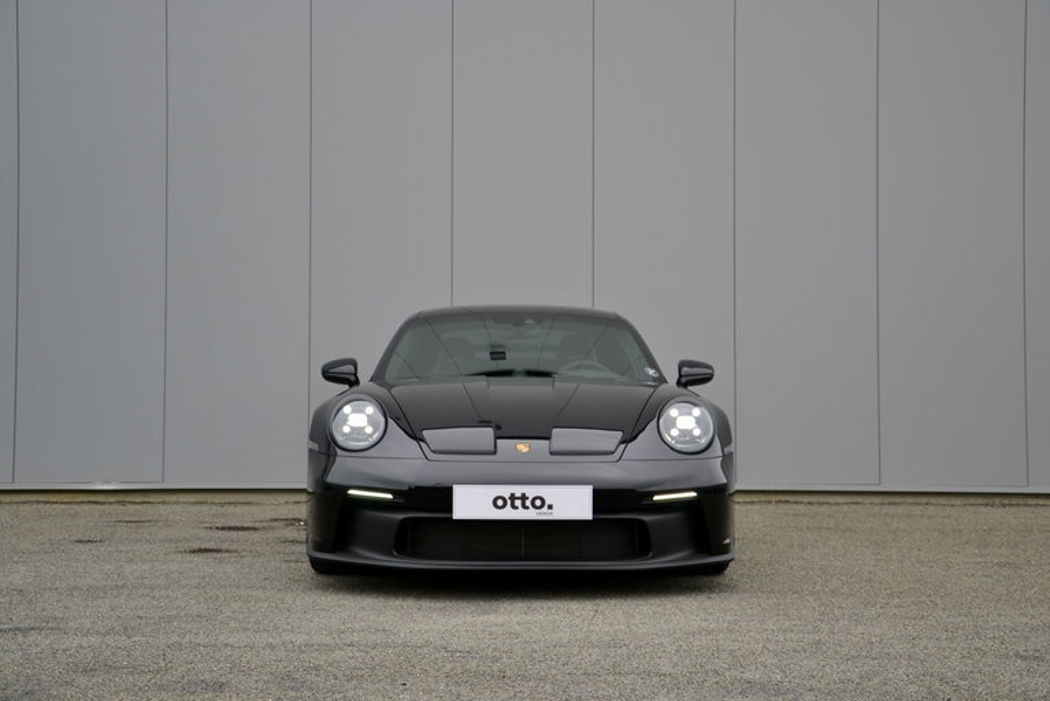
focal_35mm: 52
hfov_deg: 37.8
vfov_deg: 25.8
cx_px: 525
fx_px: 1532
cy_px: 350
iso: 125
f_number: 5.6
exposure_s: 1/125
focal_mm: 35
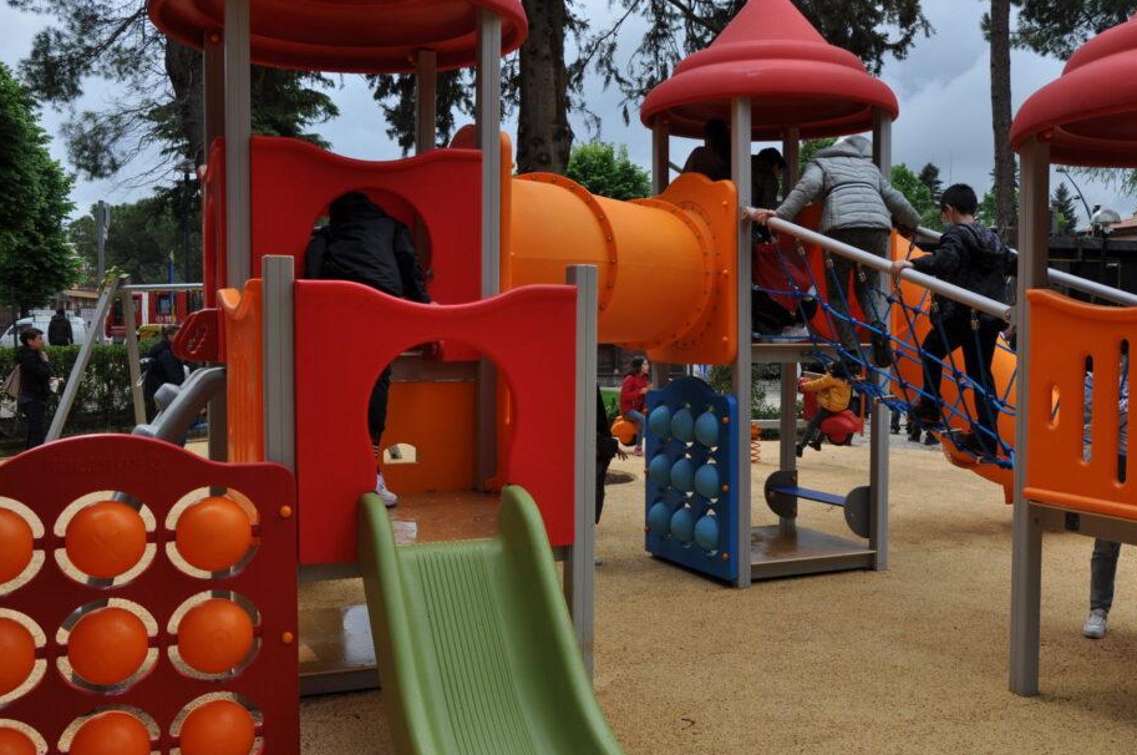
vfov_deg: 35.8
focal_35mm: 37
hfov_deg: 51.9
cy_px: 387
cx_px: 613
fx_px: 1167
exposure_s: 1/320
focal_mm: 22
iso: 200
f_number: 9
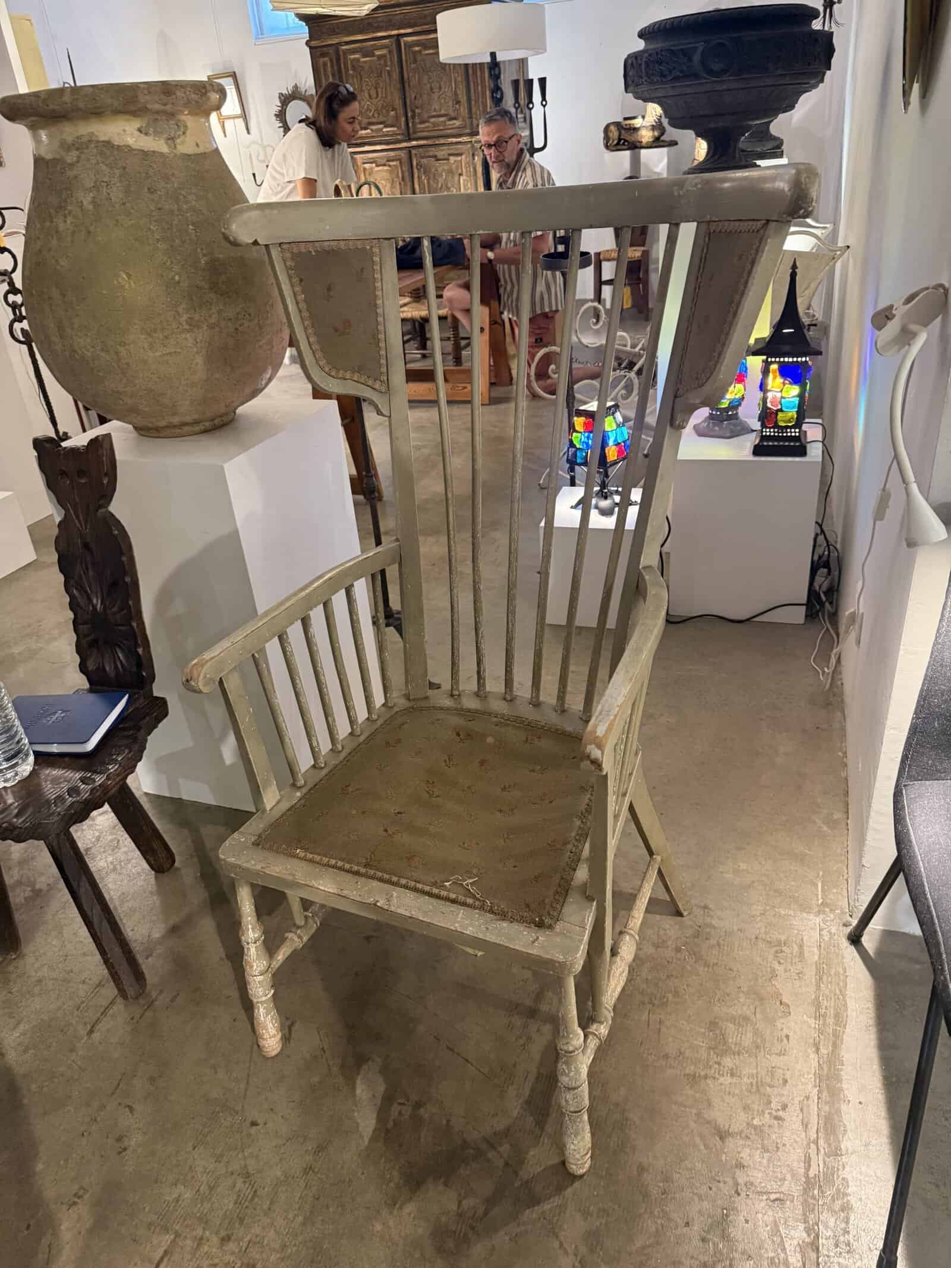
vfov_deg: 71.6
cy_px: 634
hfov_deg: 56.8
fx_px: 879
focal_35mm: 24
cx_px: 476
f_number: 1.78
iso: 400
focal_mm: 6.76
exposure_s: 1/50
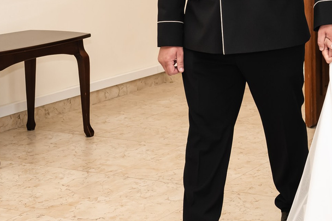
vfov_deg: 13.2
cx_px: 340
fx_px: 932
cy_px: -40
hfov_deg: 19.6
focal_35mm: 101
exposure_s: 1/250
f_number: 3.5
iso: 640
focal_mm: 24
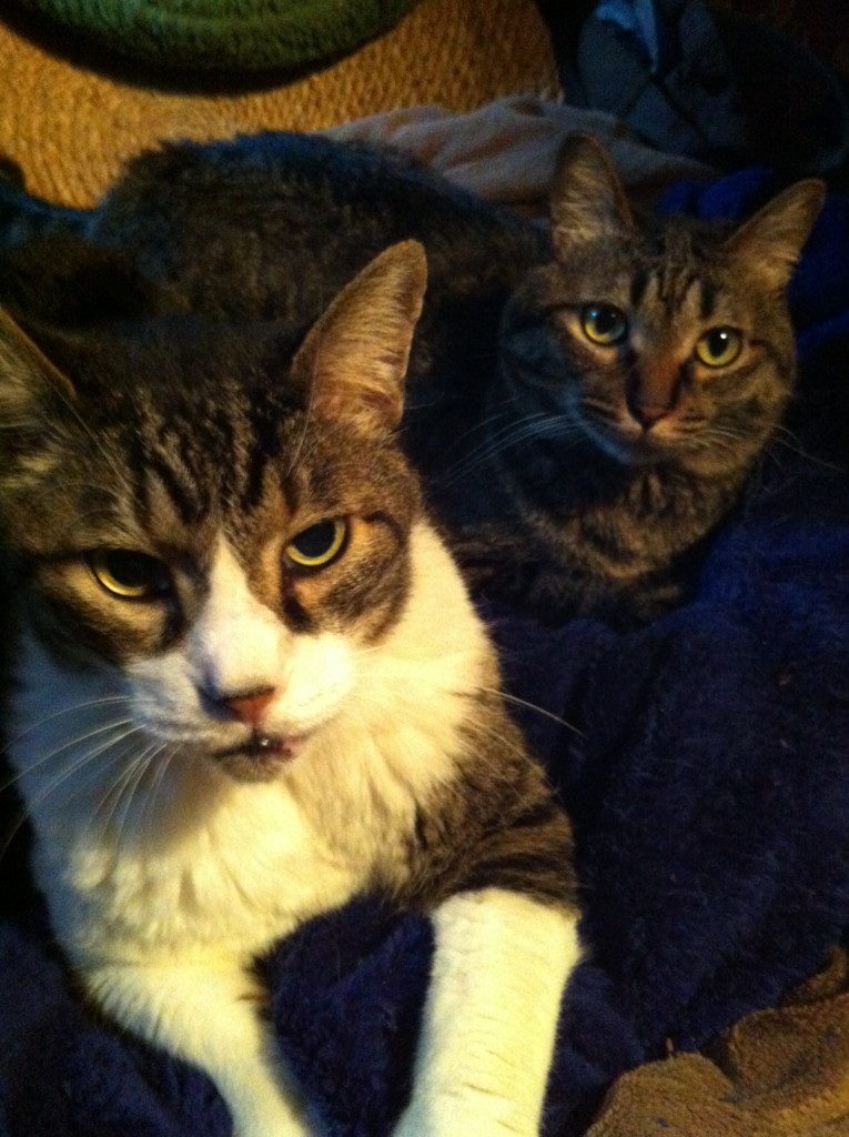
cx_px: 424
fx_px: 1147
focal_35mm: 35
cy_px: 568
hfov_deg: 40.6
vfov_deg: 52.7
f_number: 2.8
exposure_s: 1/15
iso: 1000
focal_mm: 3.85
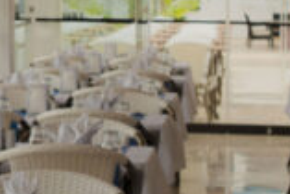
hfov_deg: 7.9
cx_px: -207
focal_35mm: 254
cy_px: 15
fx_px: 2048
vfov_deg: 5.4
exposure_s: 1/125
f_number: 9
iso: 200
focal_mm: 50
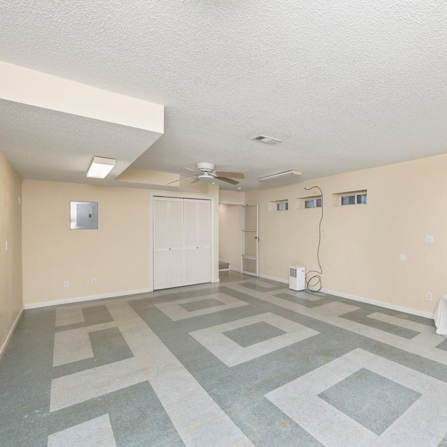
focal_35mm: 18
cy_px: 224
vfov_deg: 80.7
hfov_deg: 75.3
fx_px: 263
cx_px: 332
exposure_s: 1/50
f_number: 9
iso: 640
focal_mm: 14
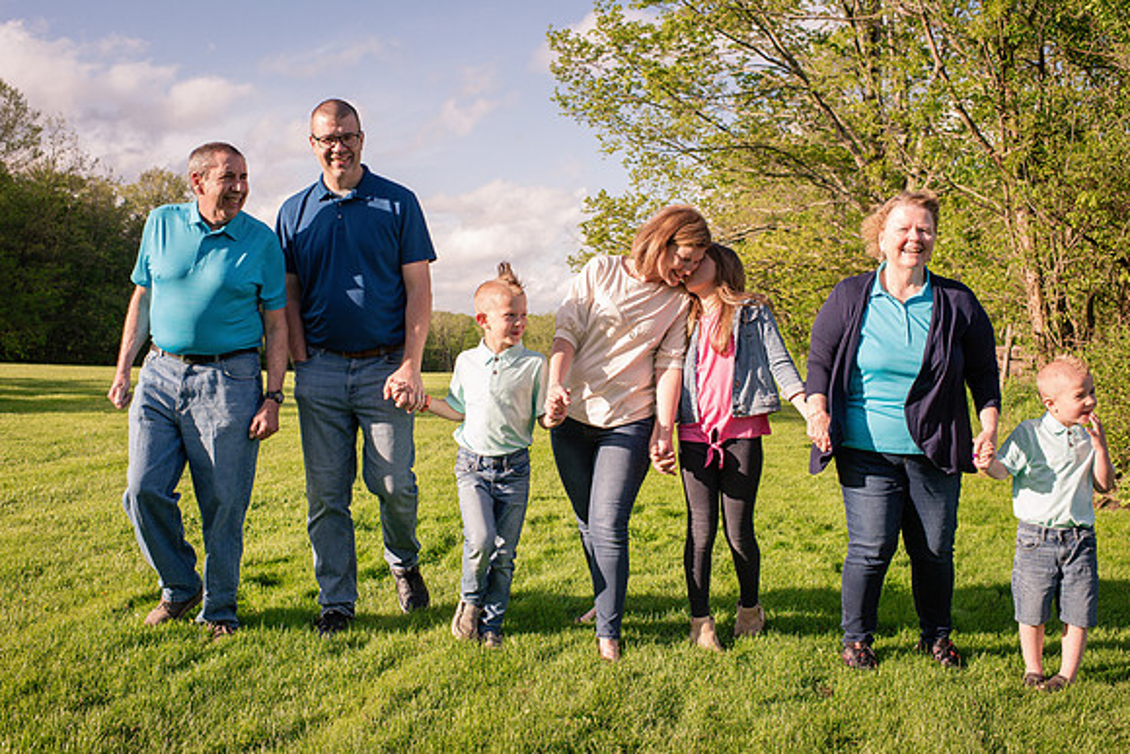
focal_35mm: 35
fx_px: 1099
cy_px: 377
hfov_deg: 54.4
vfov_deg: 37.9
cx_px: 565
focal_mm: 35
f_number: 5.6
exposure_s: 1/2000
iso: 800
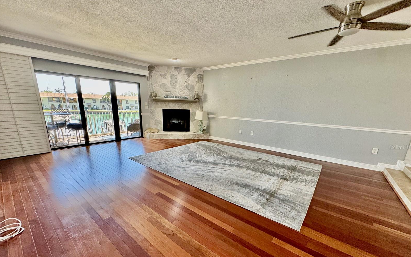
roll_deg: -1.2
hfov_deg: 101.5
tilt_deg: -15.0
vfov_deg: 74.4
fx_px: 168
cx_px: 206
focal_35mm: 15
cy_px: 147
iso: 250
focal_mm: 2.22
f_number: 2.2
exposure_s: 1/120
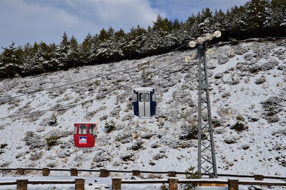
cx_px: 143
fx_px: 404
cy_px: 95
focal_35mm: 51
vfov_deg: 26.4
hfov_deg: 39.0
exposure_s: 1/640
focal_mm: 34
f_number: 11
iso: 400
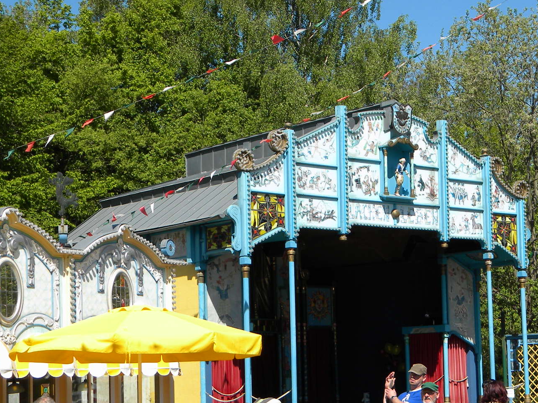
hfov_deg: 21.8
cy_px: 294
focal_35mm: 89
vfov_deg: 16.5
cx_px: 395
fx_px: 1383
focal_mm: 10.1
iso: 80
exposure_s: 1/737
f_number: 4.1
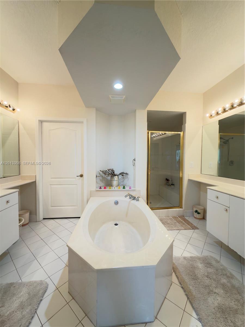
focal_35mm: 14
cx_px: 122
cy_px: 164
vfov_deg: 102.1
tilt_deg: -2.1
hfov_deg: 85.7
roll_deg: -0.4
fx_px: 132
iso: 64
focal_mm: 2.22
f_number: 2.2
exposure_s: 1/30
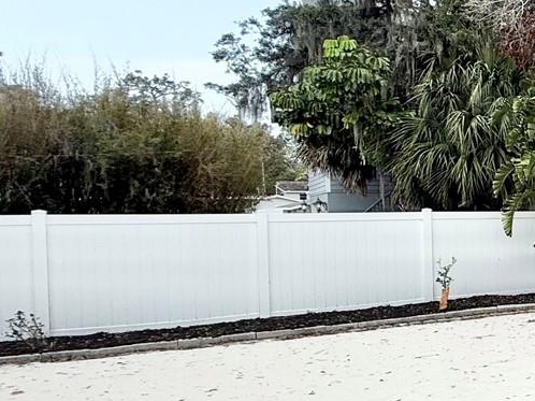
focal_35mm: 45
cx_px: 835
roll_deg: +0.9
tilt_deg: -0.9
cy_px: 223
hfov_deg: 26.9
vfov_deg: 32.1
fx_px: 695
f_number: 2.2
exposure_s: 1/1050
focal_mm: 2.22
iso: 50
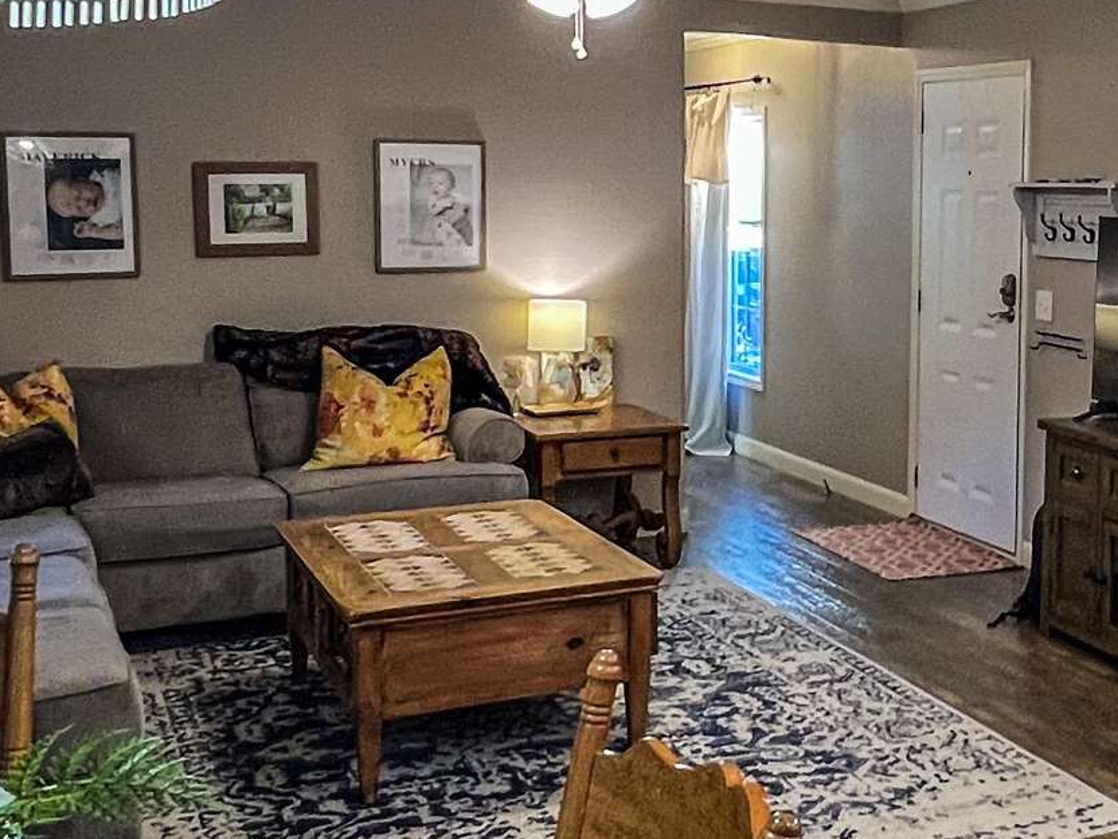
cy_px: 308
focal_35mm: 48
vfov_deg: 30.1
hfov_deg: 37.0
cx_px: 1019
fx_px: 1550
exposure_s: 1/60
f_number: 1.8
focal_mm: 1.57
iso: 200
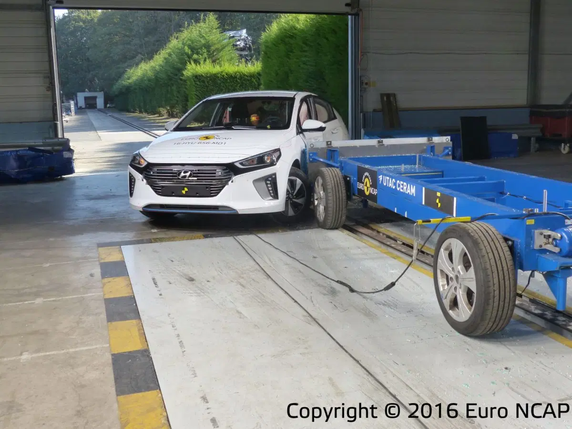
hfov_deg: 50.1
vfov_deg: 38.7
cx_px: 286
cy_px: 214
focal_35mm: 37
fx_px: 611
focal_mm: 6.6
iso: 100
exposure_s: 1/250
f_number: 4
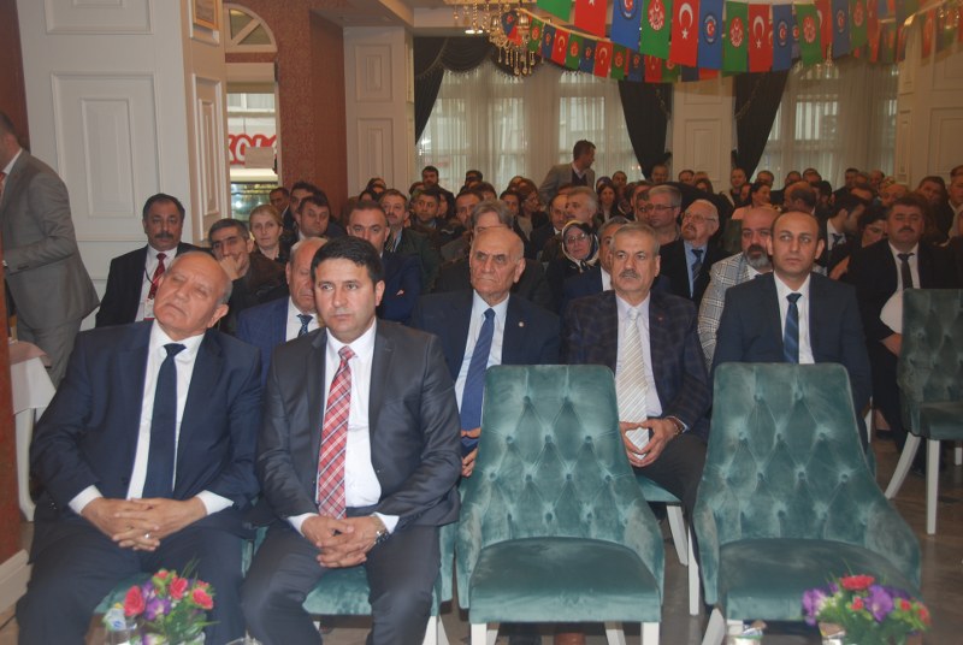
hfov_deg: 46.3
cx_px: 482
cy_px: 322
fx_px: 1125
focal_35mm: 42
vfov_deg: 32.0
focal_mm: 28
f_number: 4
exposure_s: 1/60
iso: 200
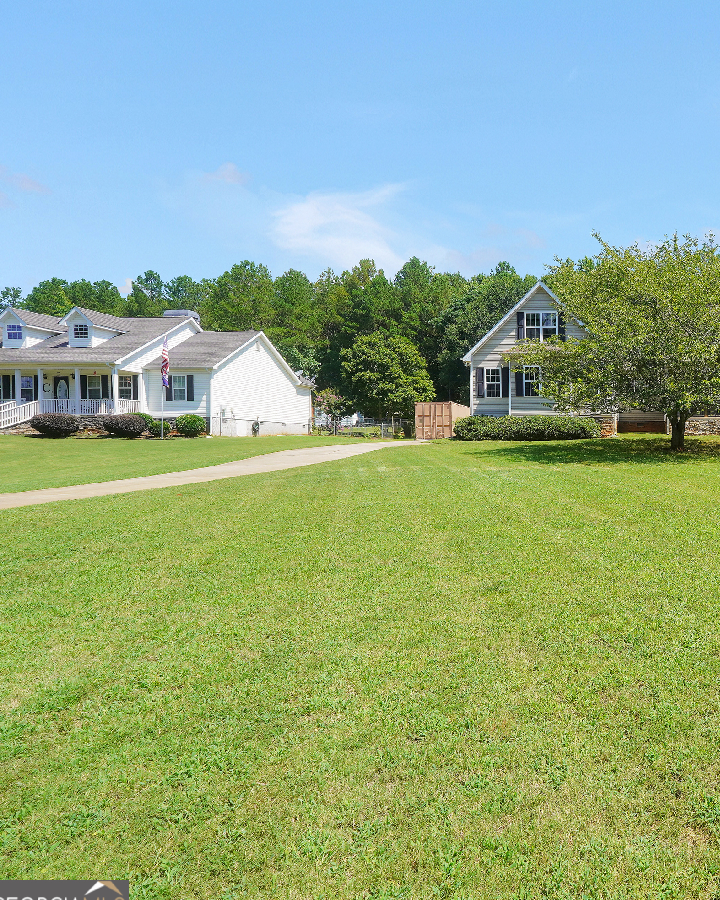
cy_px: 458
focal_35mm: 23
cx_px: 692
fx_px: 615
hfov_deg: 51.0
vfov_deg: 72.4
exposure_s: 1/125
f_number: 9
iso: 100
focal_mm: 10.5
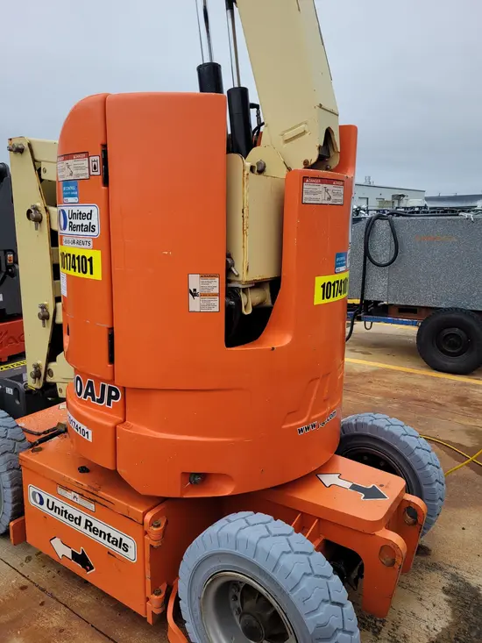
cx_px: 241
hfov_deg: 53.1
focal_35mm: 26
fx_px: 483
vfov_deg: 67.3
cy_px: 322
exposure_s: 1/807
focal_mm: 5.4
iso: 40
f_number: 1.8
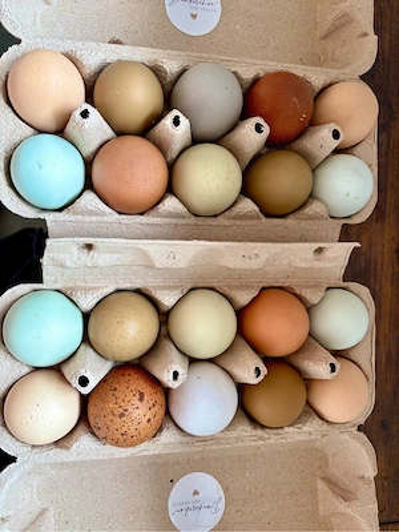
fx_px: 400
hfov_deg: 53.1
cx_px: 200
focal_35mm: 26
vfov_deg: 67.3
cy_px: 266
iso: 100
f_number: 1.6
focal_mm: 5.96
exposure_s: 1/122
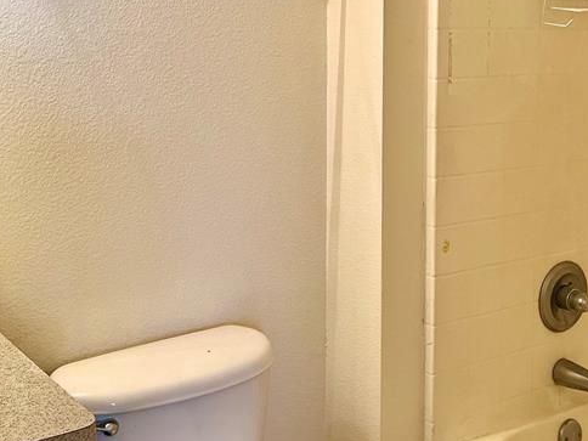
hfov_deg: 34.9
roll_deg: -0.3
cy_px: 85
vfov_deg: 26.1
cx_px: 321
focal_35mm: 55
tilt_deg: -4.8
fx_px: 934
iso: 100
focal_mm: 5.7
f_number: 1.5
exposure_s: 1/60
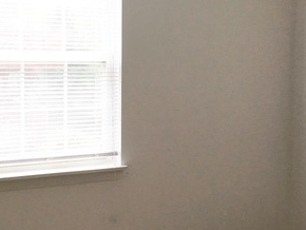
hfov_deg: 30.1
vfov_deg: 22.9
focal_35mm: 64
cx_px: 191
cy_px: 94
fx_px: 566
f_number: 2.2
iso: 25
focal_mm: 4.15
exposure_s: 1/120
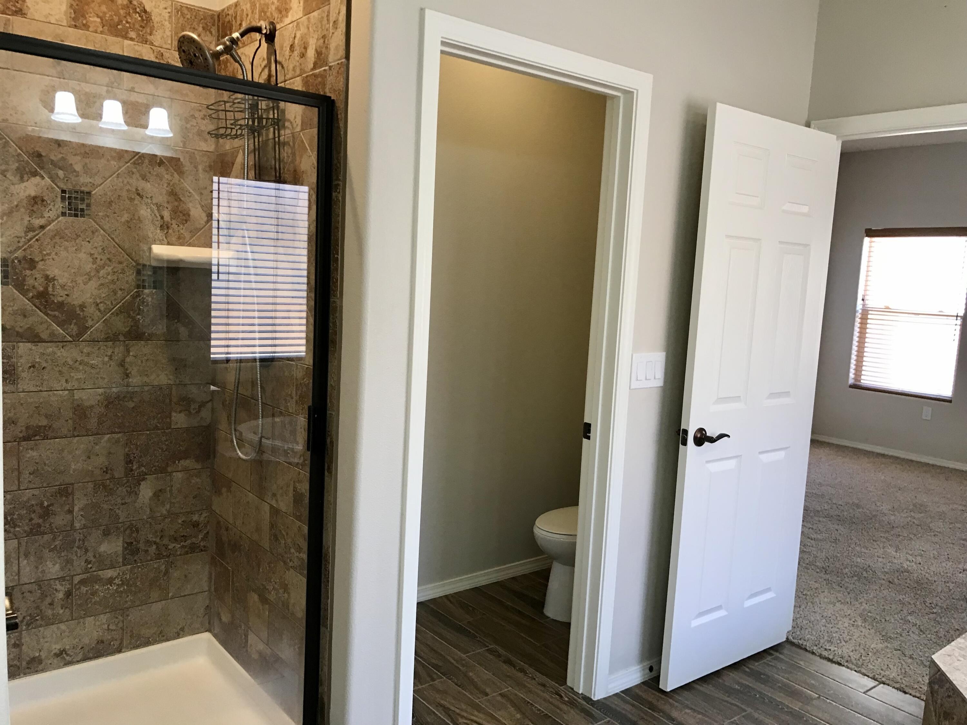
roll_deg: -2.8
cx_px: 484
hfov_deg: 63.4
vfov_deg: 49.7
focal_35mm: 28
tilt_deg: -6.3
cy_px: 362
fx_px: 782
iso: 32
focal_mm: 3.99
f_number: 1.8
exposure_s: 1/30
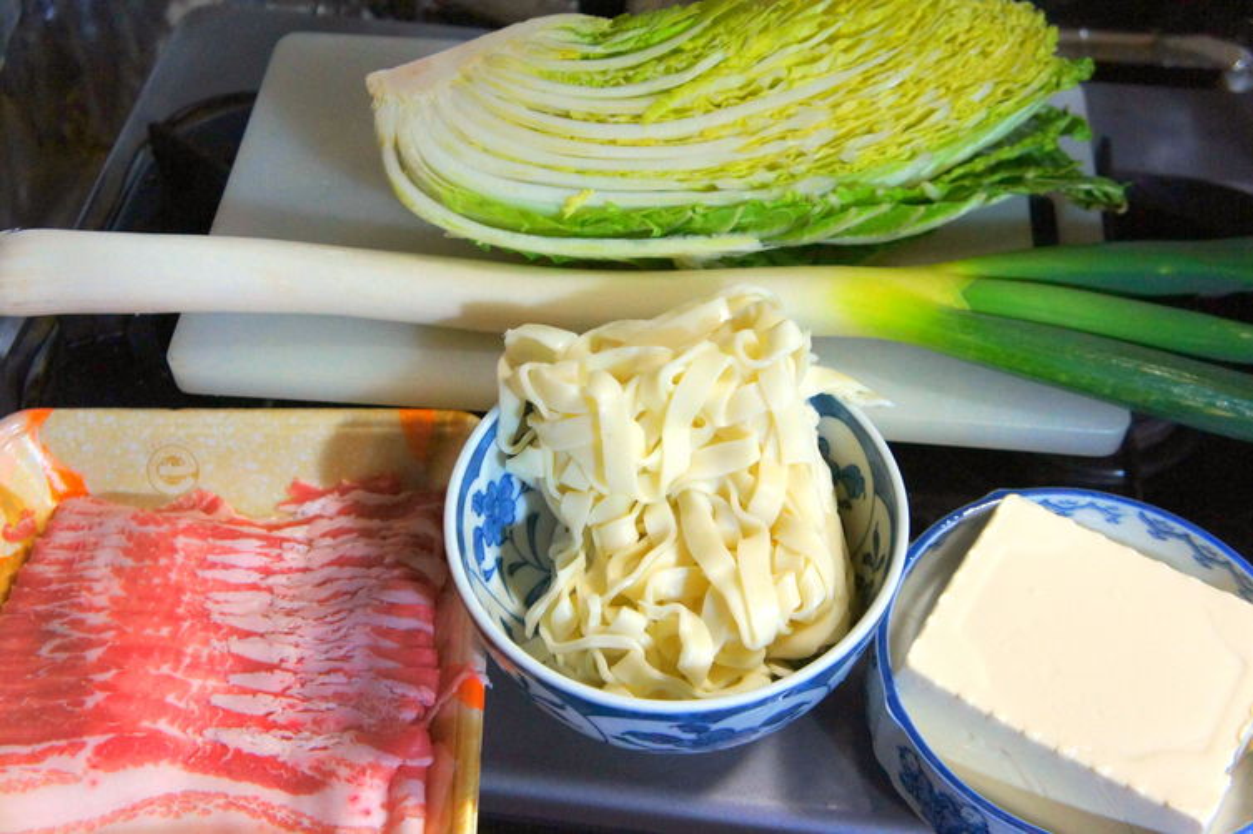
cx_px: 626
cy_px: 417
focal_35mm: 44
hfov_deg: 45.0
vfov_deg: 30.8
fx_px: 1513
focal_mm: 29
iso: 1600
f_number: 4
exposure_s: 1/30
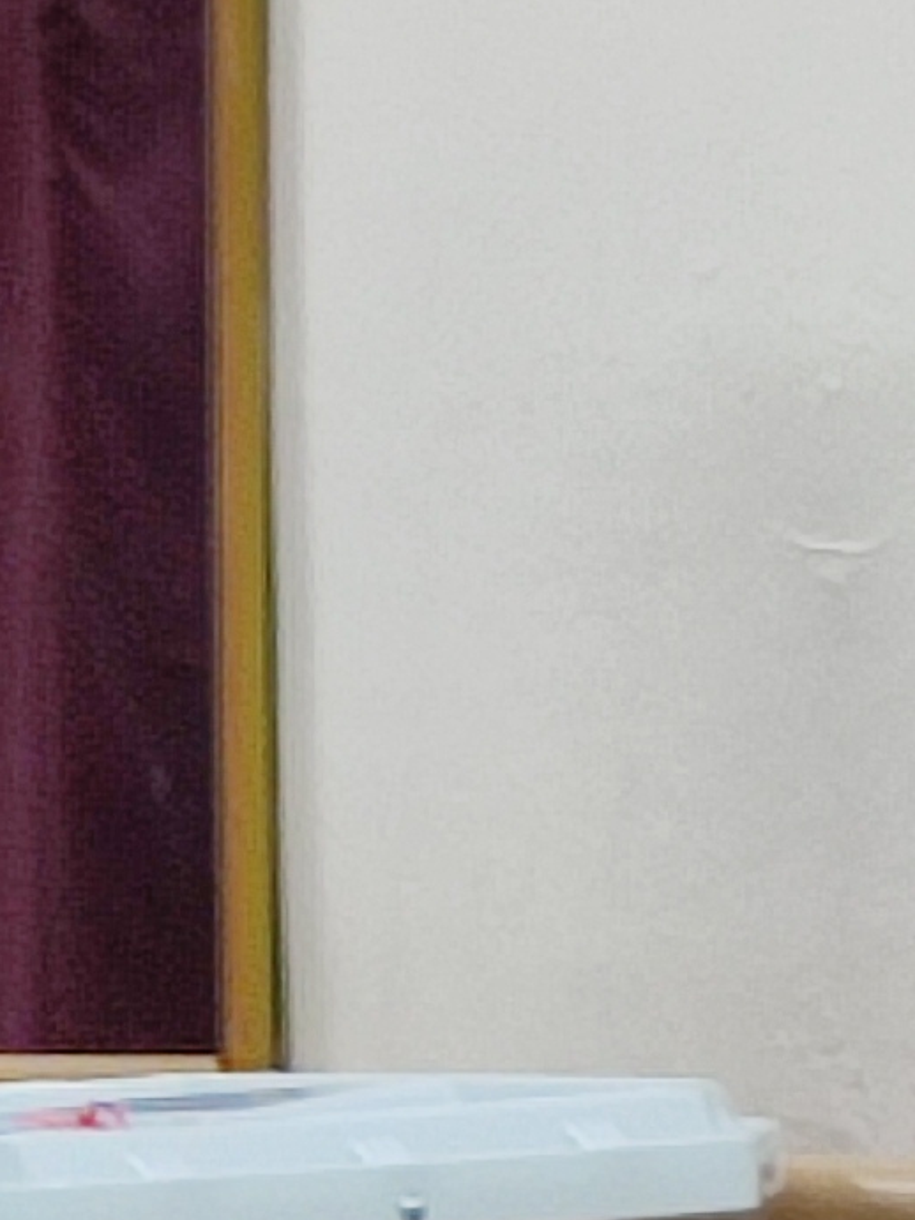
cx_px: 456
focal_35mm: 139
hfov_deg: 10.7
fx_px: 4900
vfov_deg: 12.9
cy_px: 2186
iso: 294
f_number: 1.89
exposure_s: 1/33
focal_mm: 5.89
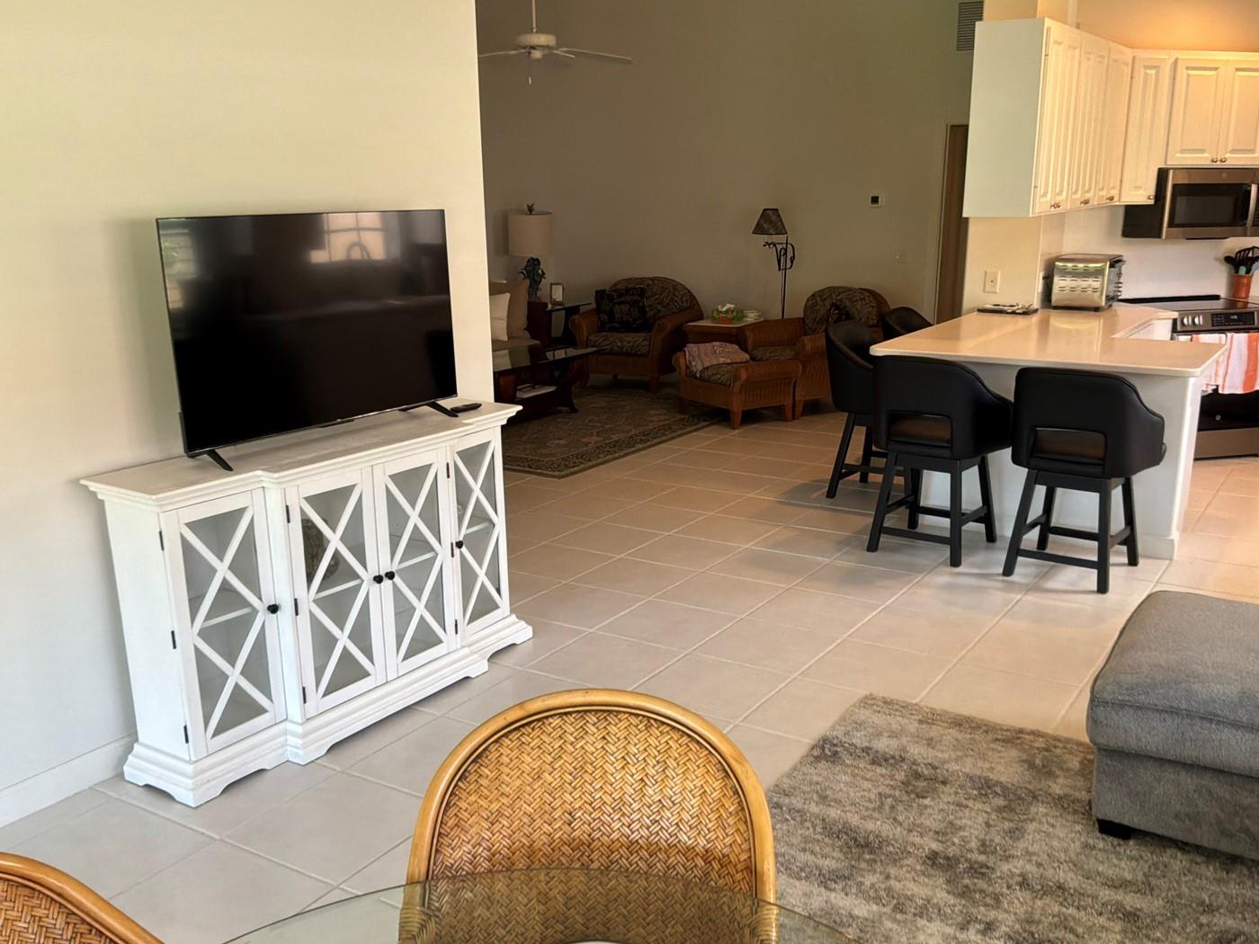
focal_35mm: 32
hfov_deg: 56.8
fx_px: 1164
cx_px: 662
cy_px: 531
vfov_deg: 44.1
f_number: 1.8
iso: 64
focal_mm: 3
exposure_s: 1/60
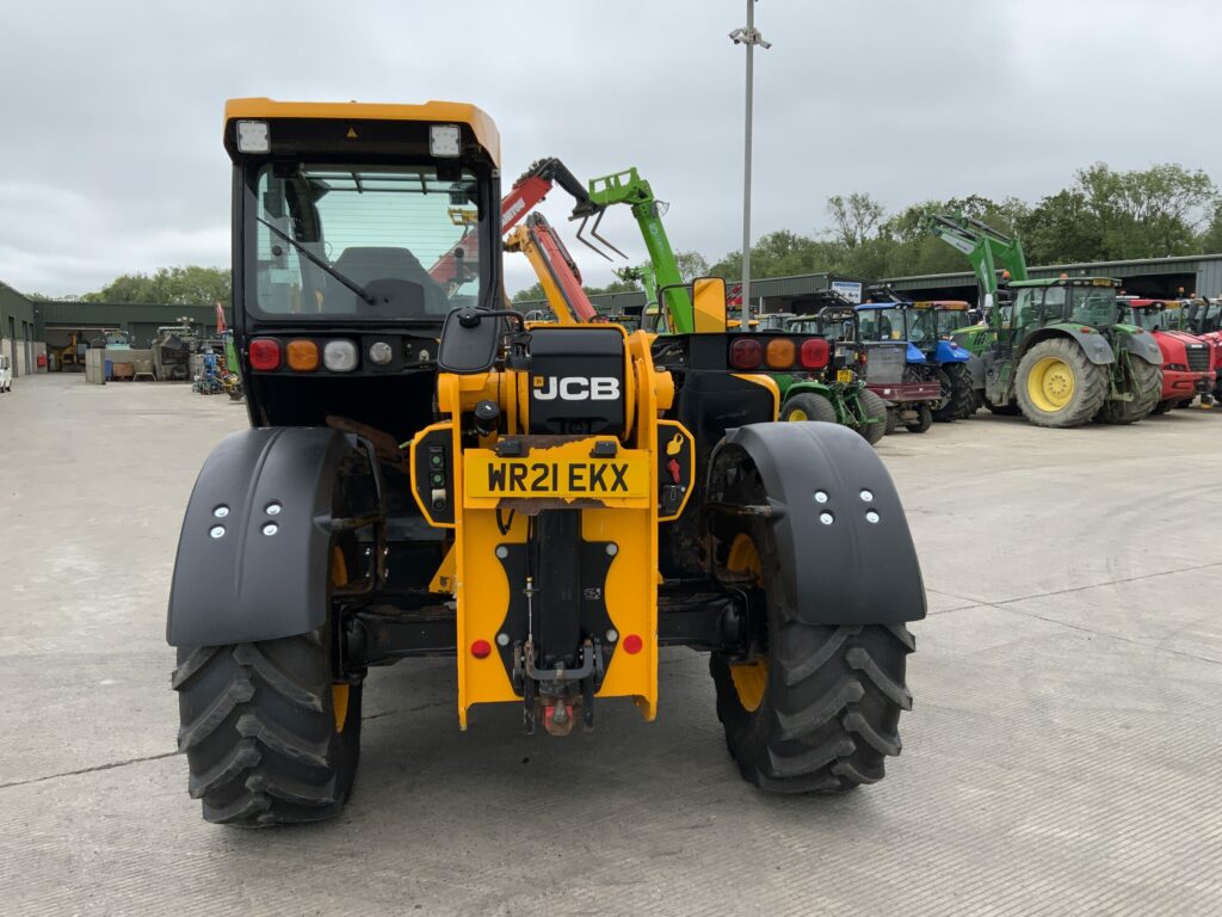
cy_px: 458
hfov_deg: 61.7
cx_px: 611
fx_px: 1024
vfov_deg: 48.2
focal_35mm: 29
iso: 16
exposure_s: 1/962
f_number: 1.8
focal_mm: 3
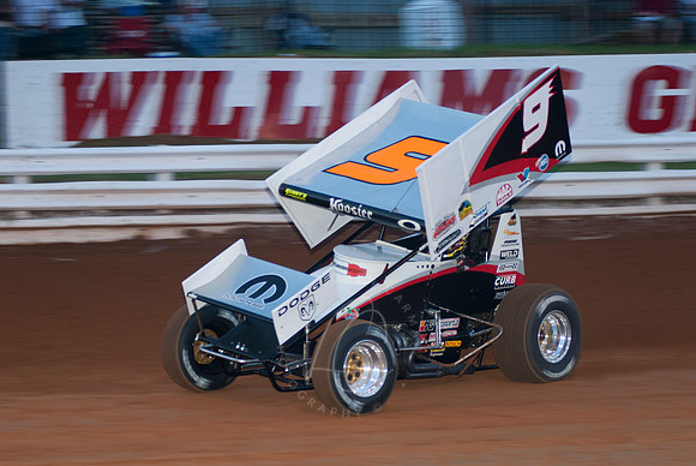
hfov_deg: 14.4
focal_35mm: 142
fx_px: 2758
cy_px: 233
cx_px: 348
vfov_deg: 9.7
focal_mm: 95
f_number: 3.2
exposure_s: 1/320
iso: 250
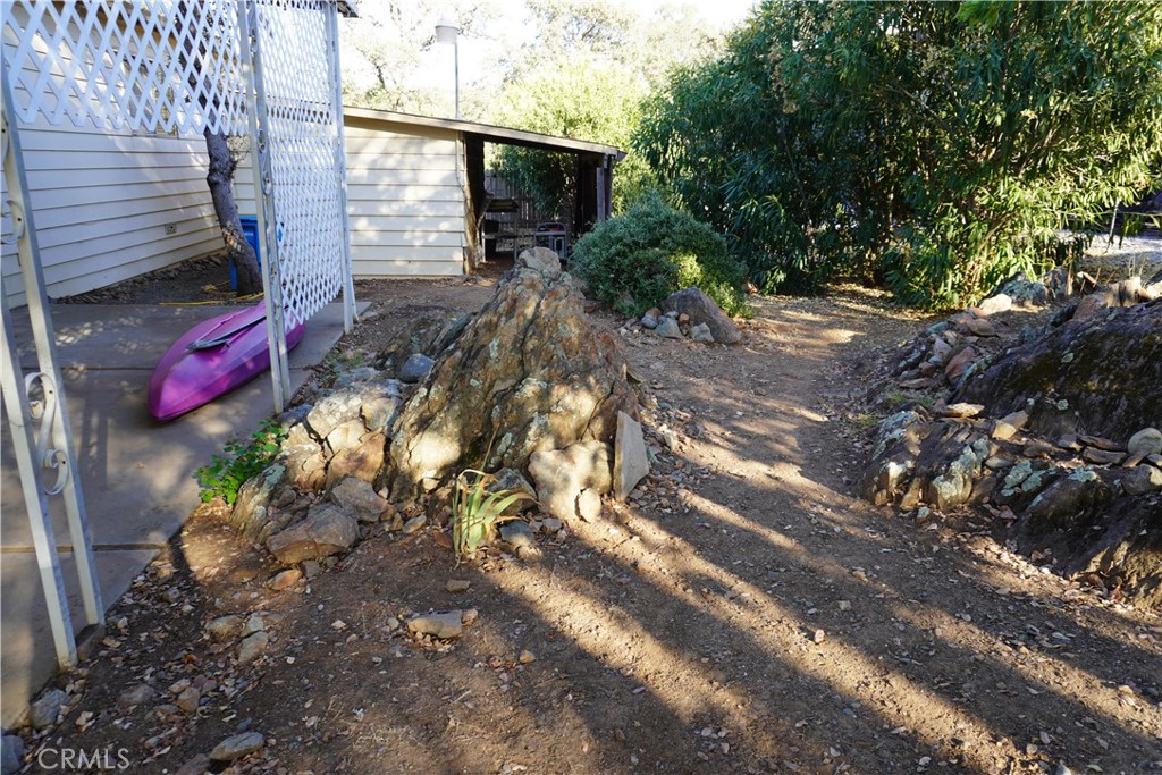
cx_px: 581
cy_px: 388
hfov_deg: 73.7
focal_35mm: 24
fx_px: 775
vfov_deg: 53.1
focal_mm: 16
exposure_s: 1/80
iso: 100
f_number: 4.5
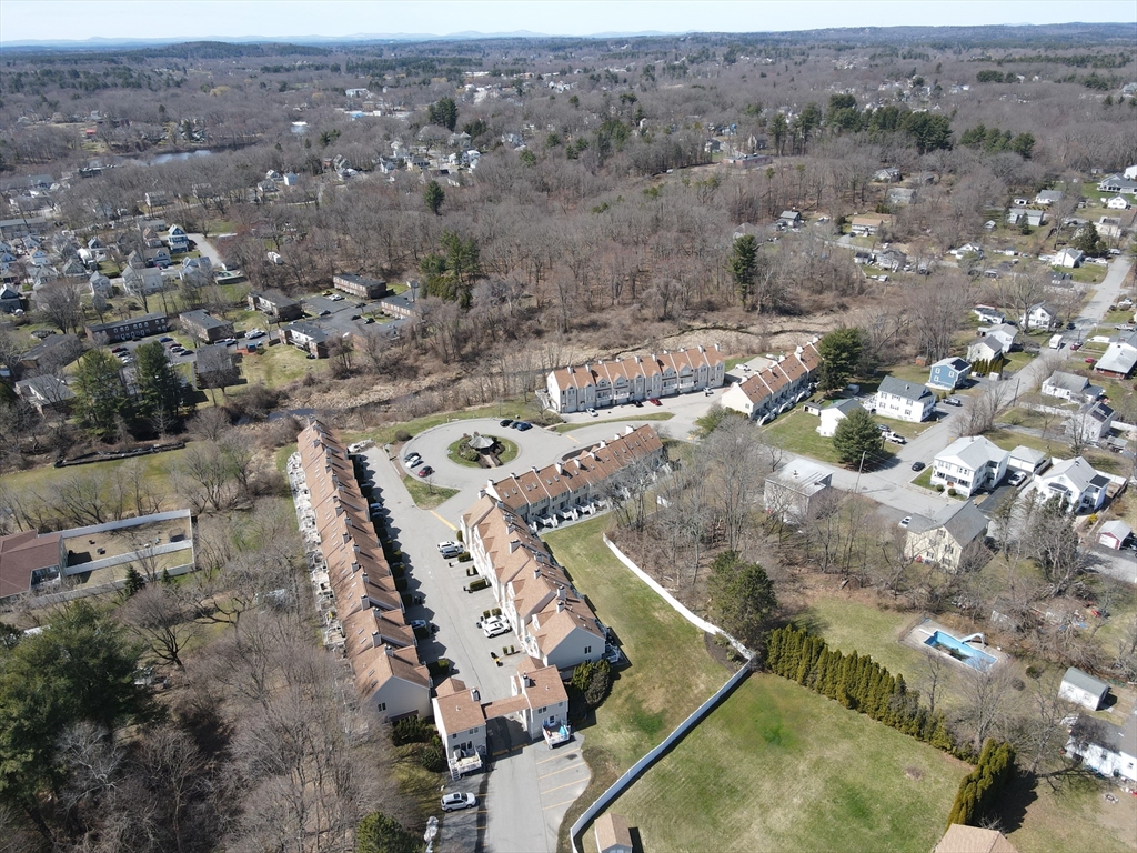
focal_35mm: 24
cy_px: 426
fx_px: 788
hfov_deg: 71.6
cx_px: 568
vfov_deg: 56.8
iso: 100
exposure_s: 1/350
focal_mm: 4.5
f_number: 2.8
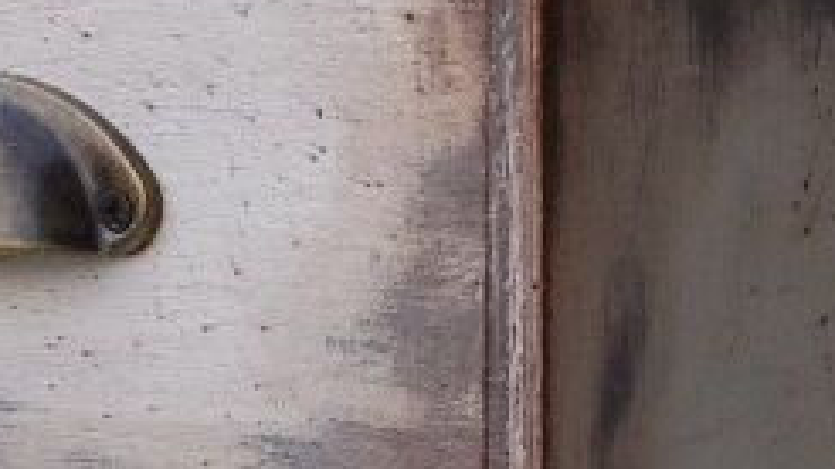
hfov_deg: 8.1
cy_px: 717
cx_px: 153
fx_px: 5864
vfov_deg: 4.5
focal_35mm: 265
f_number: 8
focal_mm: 24.38
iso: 800
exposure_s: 1/250
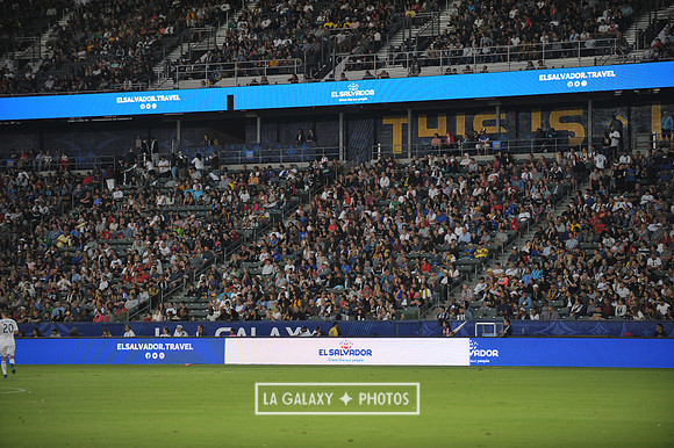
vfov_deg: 10.1
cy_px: 224
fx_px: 2526
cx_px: 337
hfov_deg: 15.2
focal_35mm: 135
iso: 1250
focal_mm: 135
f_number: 2.8
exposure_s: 1/1000
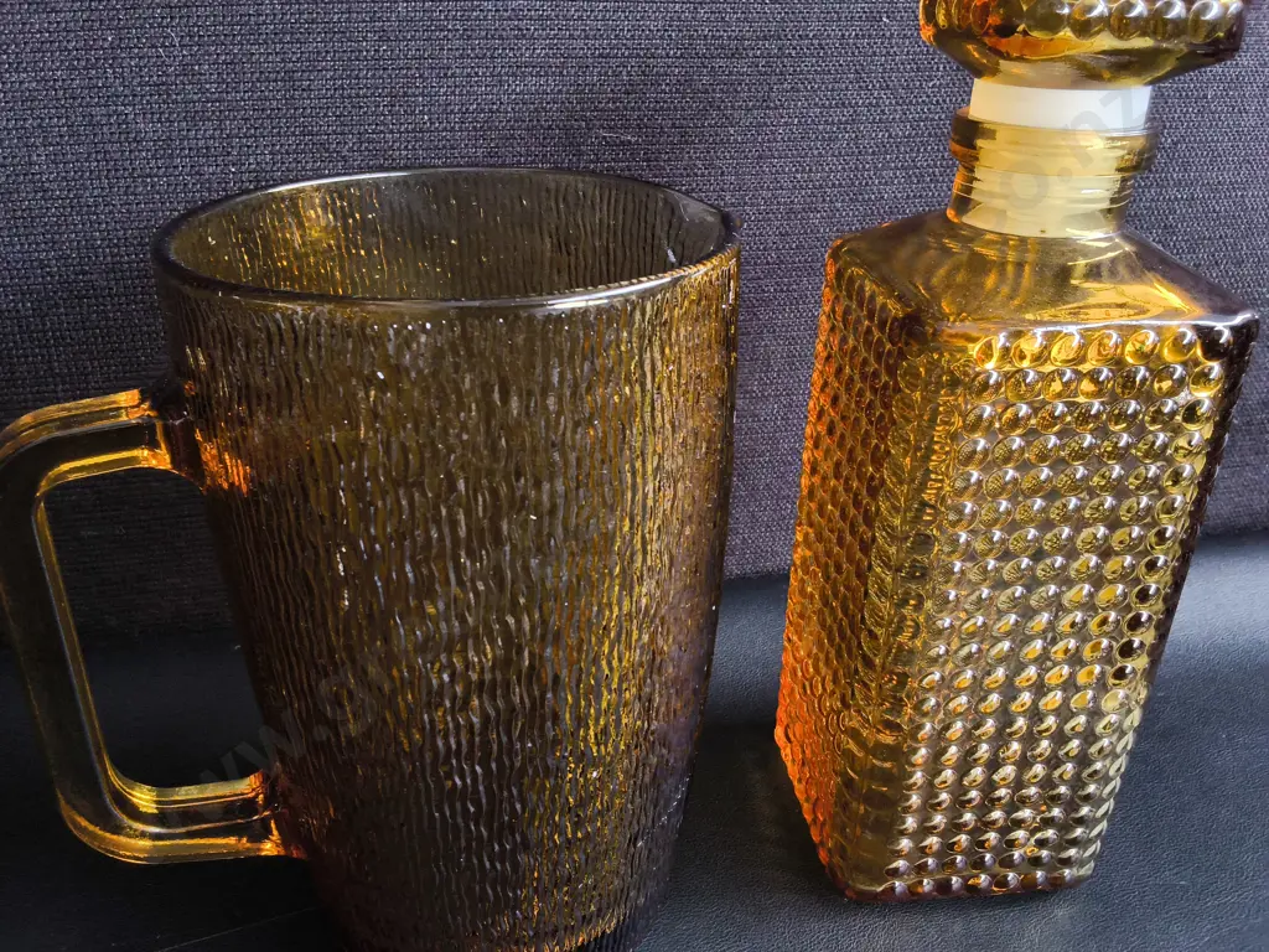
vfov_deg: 51.4
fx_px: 990
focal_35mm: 27
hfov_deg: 65.3
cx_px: 634
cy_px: 476
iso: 200
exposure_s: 1/100
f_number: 2
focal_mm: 2.87
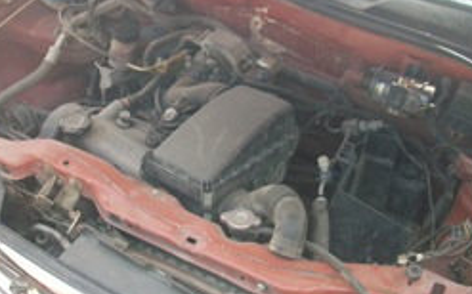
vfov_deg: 23.4
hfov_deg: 36.9
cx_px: 206
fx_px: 707
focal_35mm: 55
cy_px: 191
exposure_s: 1/160
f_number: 2.8
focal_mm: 5.7
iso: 64
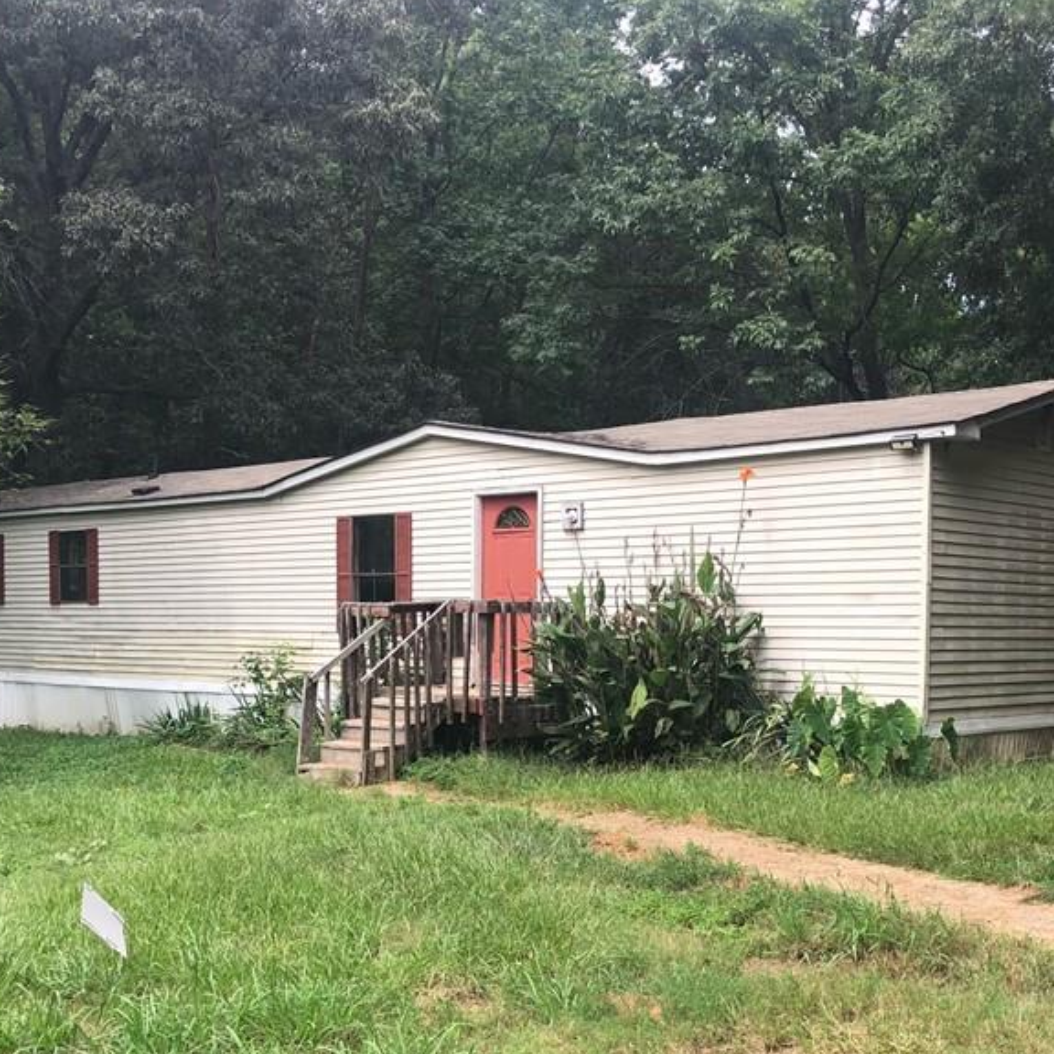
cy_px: 657
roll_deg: +0.7
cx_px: 558
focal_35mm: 44
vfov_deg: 38.1
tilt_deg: -1.5
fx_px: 1516
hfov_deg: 38.3
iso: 20
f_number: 1.8
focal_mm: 4
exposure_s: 1/484
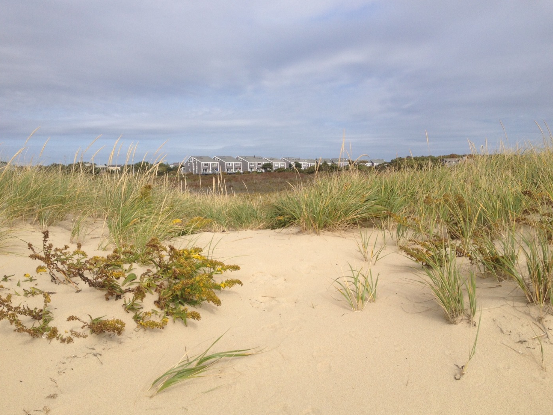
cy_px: 207
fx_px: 575
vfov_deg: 39.7
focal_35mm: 36
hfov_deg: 51.4
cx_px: 281
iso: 50
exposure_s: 1/2513
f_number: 2.4
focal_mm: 4.28
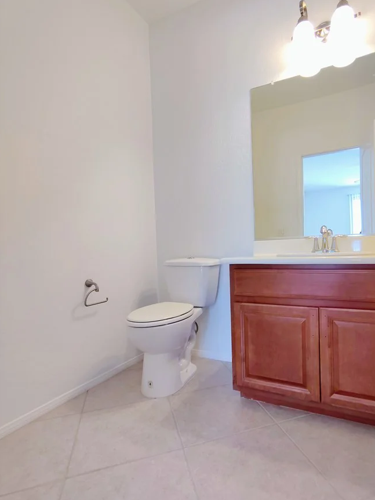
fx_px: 274
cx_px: 220
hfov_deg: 68.2
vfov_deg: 84.6
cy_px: 259
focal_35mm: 19
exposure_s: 1/30
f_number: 2.2
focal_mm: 2.13
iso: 156
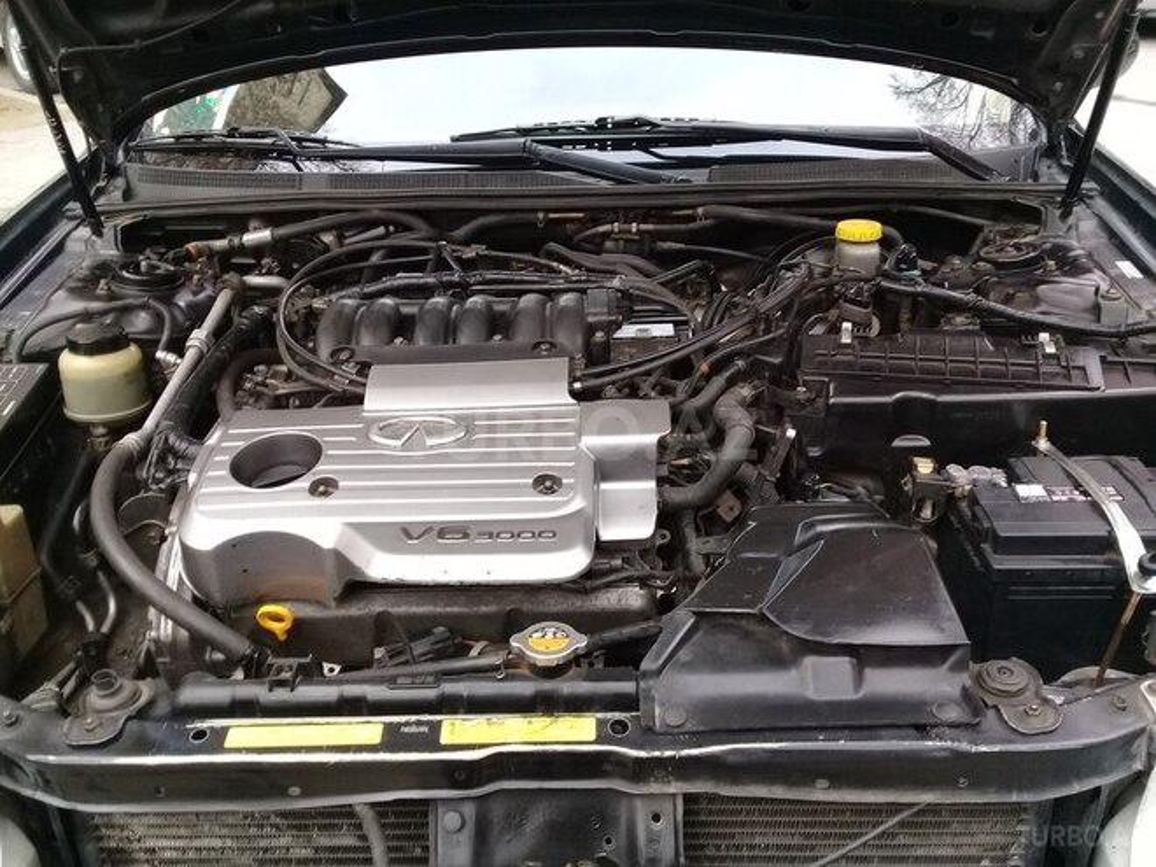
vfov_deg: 45.4
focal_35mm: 31
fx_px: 1035
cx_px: 578
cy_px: 434
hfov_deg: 58.4
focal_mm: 3.3
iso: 80
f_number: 2.2
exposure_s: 1/100
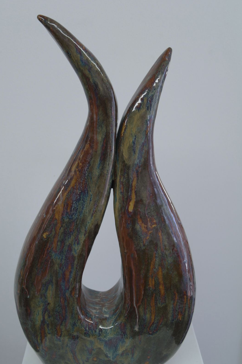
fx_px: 414
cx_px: 107
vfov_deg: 47.4
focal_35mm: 41
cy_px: 185
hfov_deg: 32.6
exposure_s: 1/40
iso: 100
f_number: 4
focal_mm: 24
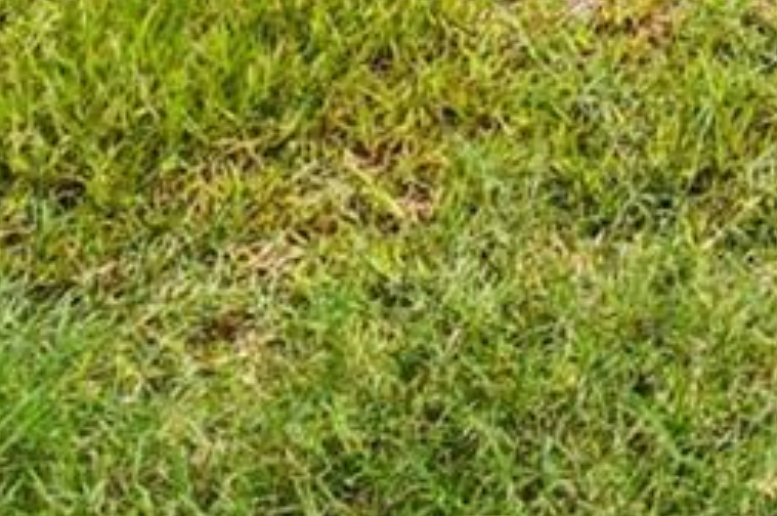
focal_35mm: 95
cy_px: -860
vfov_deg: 11.1
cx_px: 1462
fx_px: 2048
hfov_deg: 17.0
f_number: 7.1
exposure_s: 1/160
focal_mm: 10
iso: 100
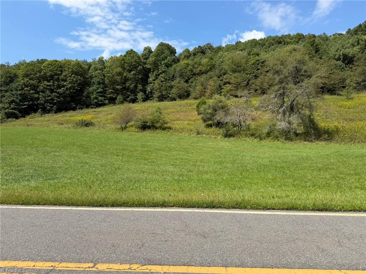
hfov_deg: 71.6
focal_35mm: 24
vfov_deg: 56.8
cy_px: 137
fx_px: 254
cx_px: 183
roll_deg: -2.3
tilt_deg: +0.2
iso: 80
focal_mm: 6.76
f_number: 1.78
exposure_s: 1/3953
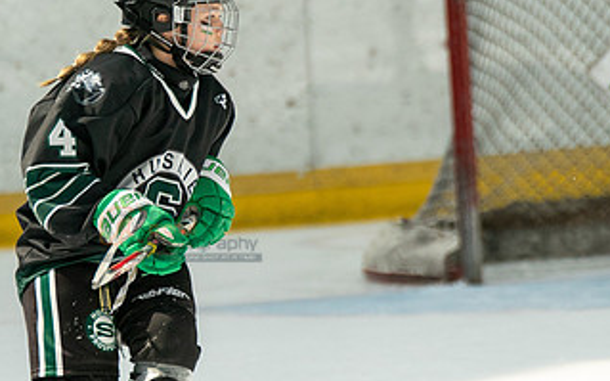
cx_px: 101
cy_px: 273
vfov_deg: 1.4
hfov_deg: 2.2
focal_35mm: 937
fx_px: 15569
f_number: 3.5
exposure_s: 1/3200
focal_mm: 300
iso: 1600
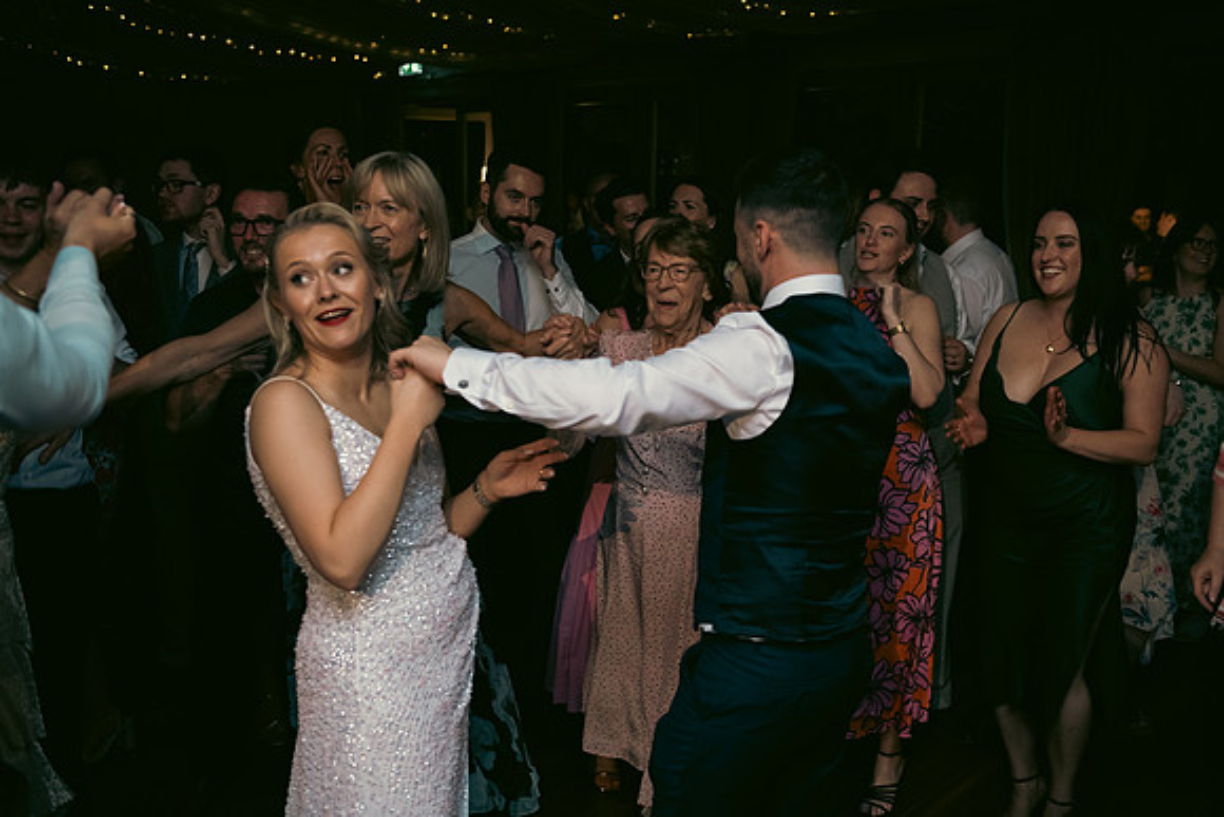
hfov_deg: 54.4
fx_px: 1190
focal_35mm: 35
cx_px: 612
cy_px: 408
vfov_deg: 37.9
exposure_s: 1/160
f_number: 3.5
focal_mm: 35
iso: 800
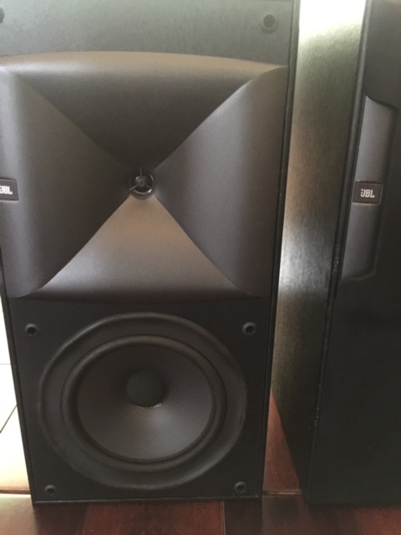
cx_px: 200
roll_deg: +0.3
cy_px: 268
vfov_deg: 61.7
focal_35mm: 29
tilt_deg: -19.6
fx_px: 448
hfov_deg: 48.2
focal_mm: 4.15
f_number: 2.2
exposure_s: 1/8
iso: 200
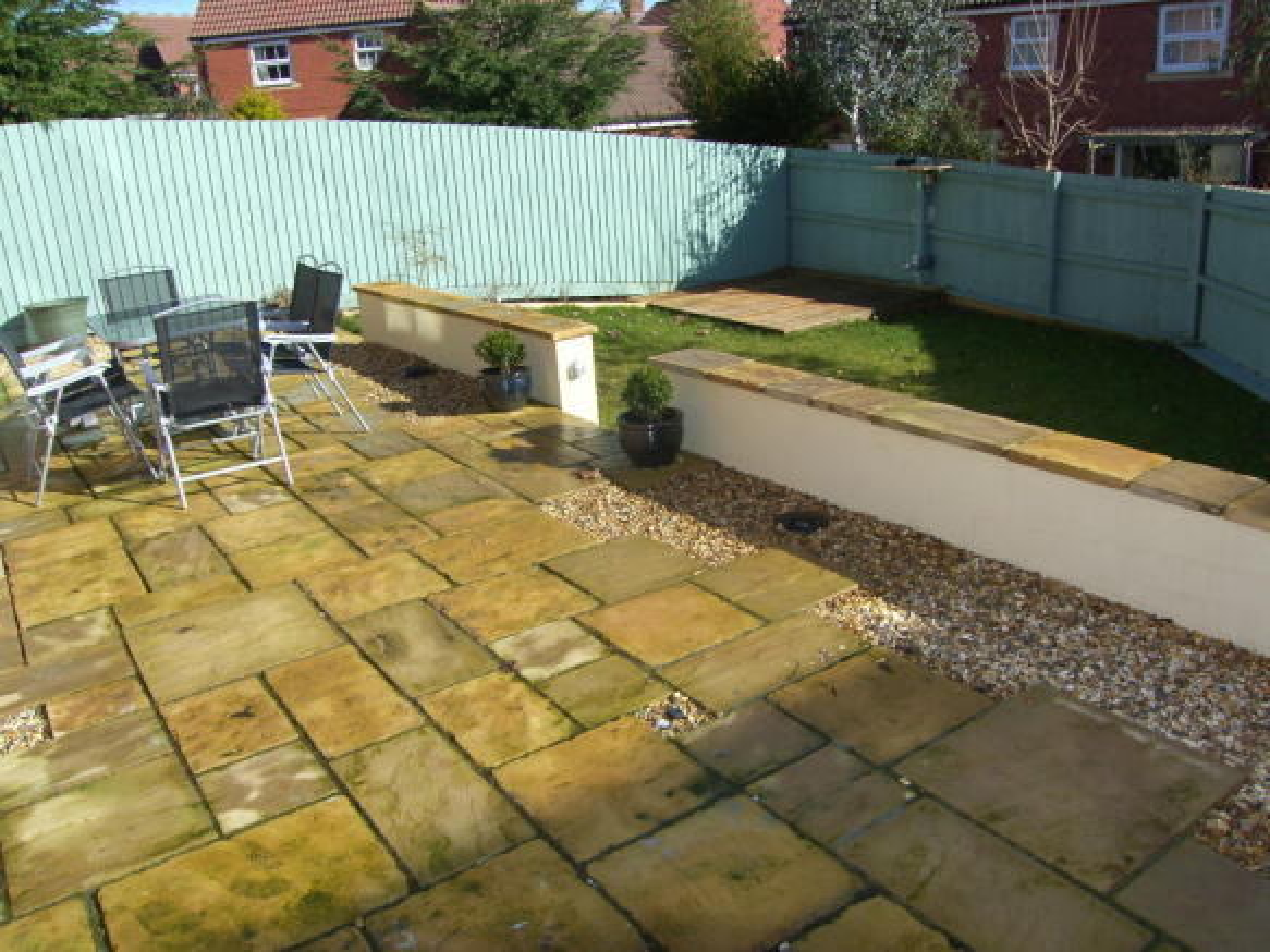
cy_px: 476
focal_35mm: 28
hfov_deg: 63.5
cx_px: 635
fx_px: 1027
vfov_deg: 49.7
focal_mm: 7.4
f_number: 4
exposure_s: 1/640
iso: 64
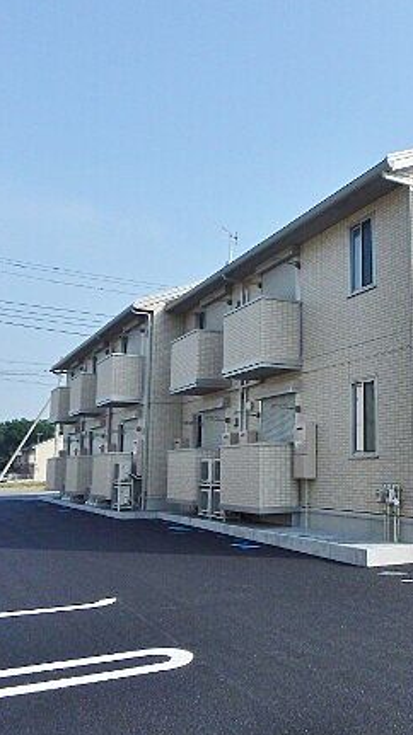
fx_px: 663
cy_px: 368
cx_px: 365
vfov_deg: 58.0
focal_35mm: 34
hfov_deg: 33.0
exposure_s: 1/500
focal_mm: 3.7
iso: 125
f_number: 6
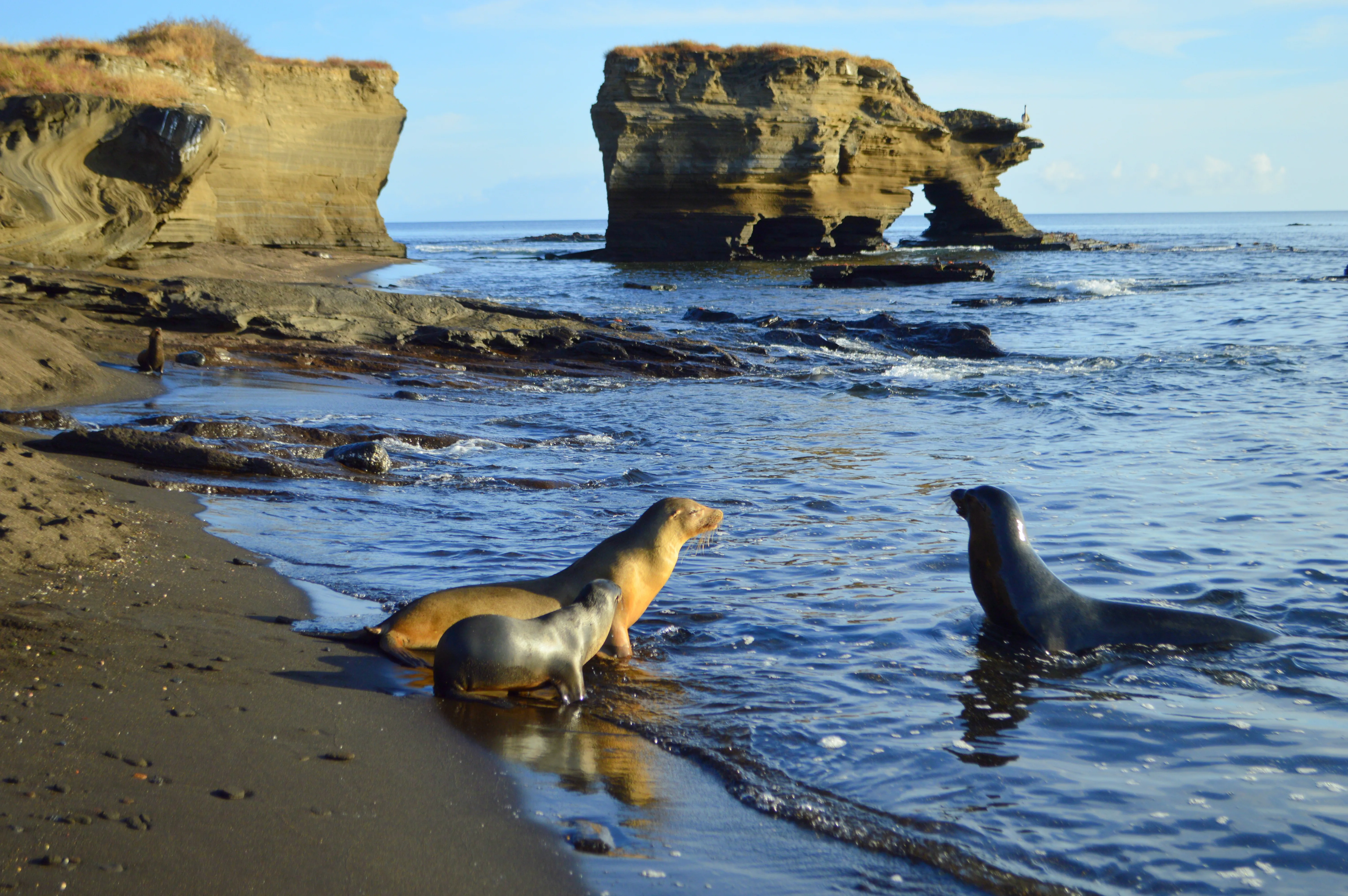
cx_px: 674
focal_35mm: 54
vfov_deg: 25.0
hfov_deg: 36.9
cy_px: 448
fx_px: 2020
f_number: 5
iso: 200
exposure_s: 1/800
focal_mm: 36
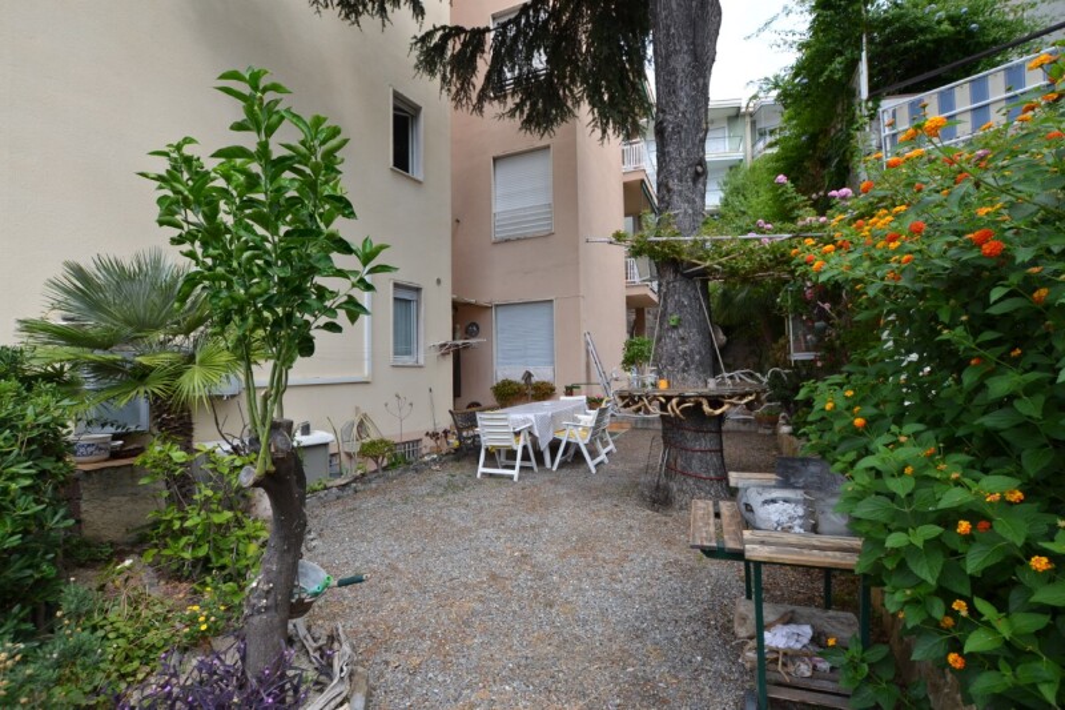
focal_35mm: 15
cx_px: 532
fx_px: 444
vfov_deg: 77.3
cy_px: 355
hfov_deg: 100.4
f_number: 6.3
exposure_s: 1/125
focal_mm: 10
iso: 100
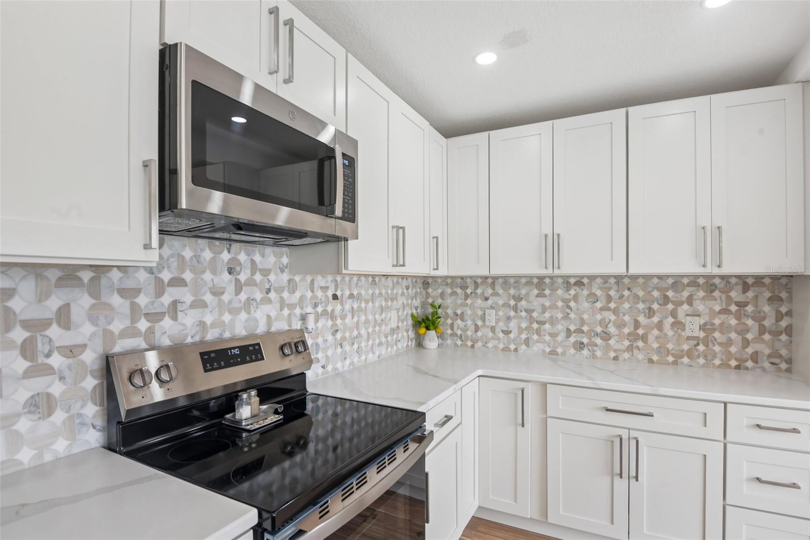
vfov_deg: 70.4
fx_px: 382
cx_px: 405
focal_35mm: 17
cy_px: 270
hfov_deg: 93.3
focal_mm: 17
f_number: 8
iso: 400
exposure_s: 1/30
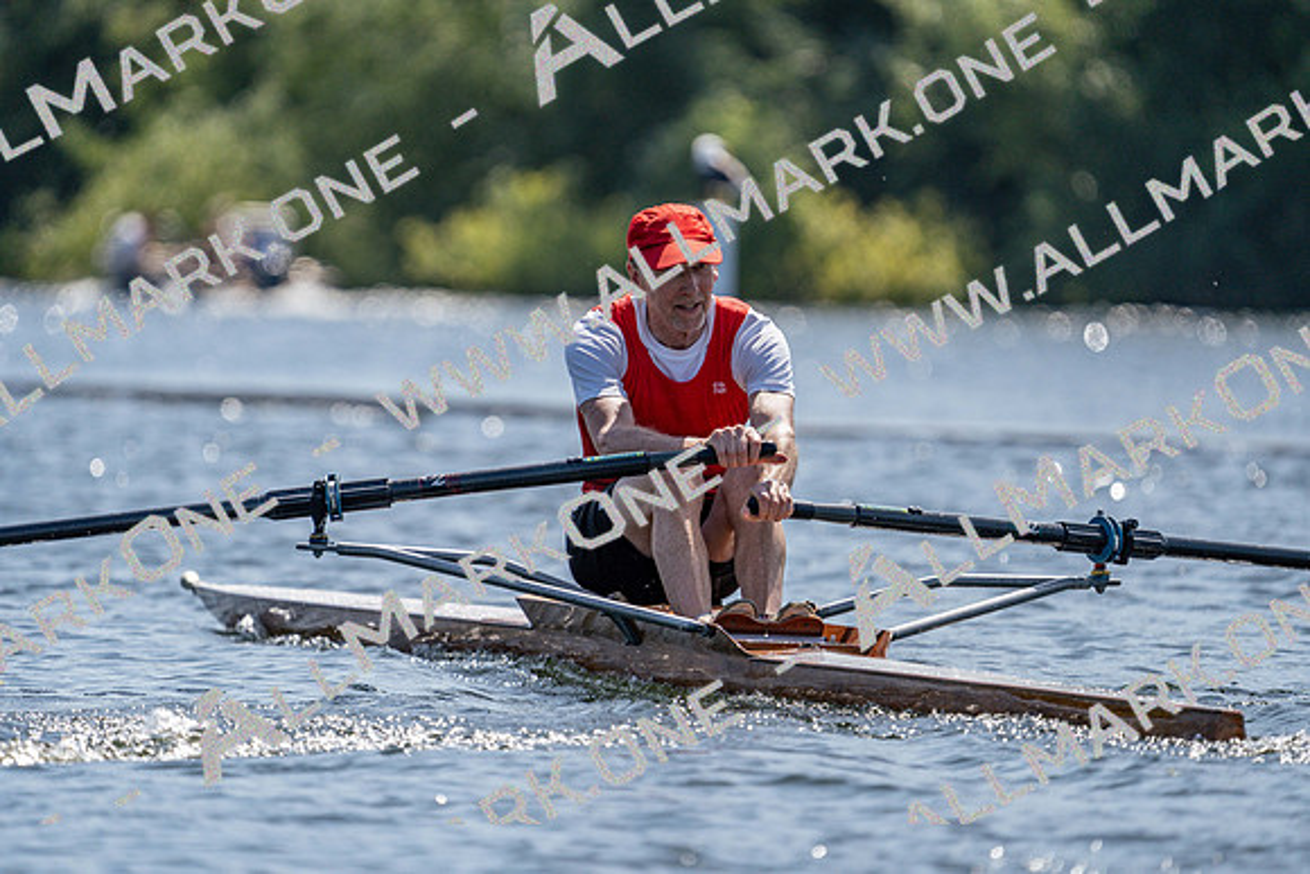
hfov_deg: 4.3
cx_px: 655
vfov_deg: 2.8
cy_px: 437
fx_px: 17652
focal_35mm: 485
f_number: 6.3
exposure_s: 1/2000
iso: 250
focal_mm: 485
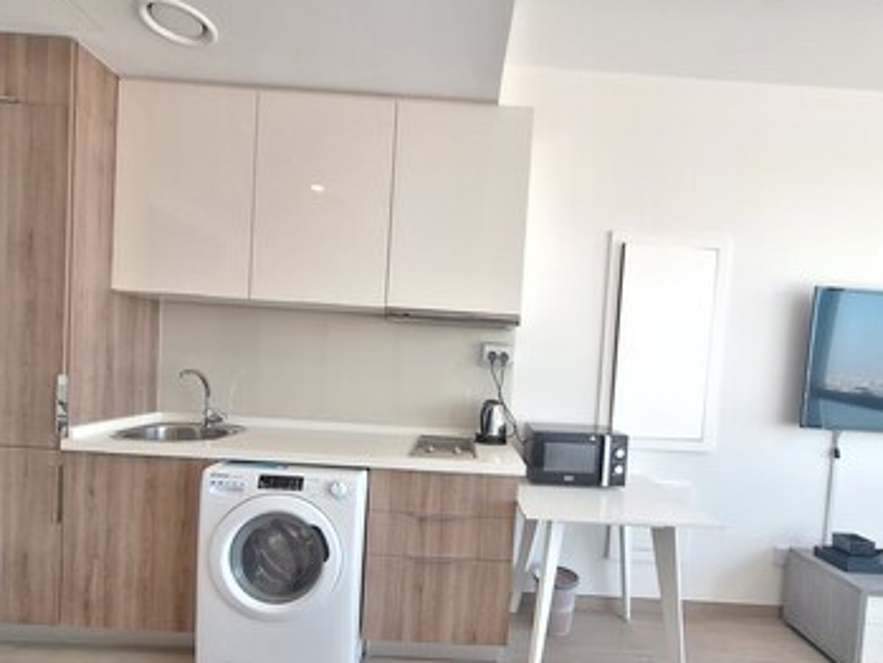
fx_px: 434
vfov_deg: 74.4
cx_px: 464
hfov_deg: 90.9
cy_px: 378
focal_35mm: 17
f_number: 2.2
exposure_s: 1/50
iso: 160
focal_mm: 1.74
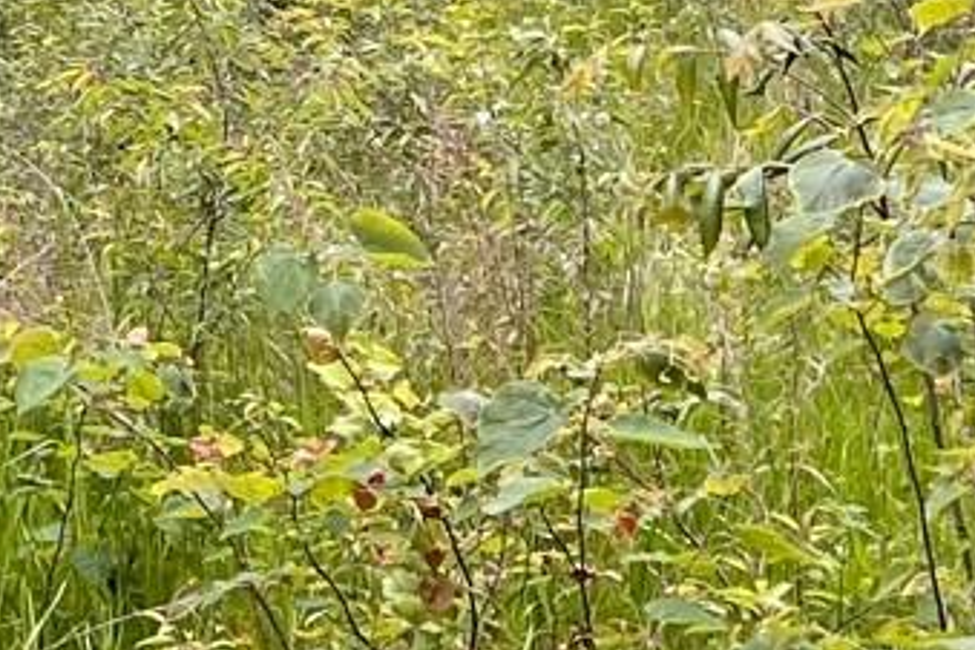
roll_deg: -0.7
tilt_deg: +2.5
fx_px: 4360
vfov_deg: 8.1
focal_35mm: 161
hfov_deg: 12.6
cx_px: -29
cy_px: -667
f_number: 1.5
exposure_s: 1/121
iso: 50
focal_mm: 5.7
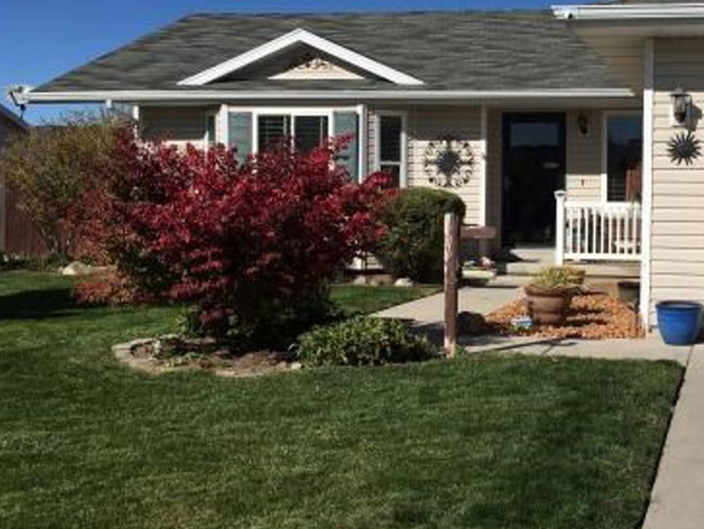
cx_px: 562
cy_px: 220
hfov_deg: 36.2
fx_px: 1038
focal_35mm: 51
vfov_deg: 28.5
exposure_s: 1/4274
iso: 25
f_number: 2.2
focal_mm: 4.15
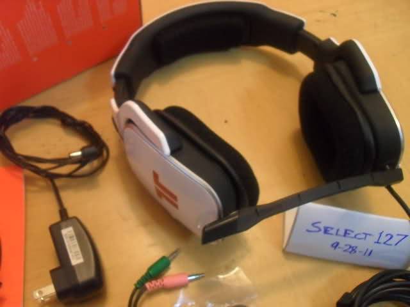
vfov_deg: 40.7
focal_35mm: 35
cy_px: 154
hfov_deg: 52.6
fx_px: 415
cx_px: 205
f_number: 2.8
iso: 400
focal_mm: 6.2
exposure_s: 1/20
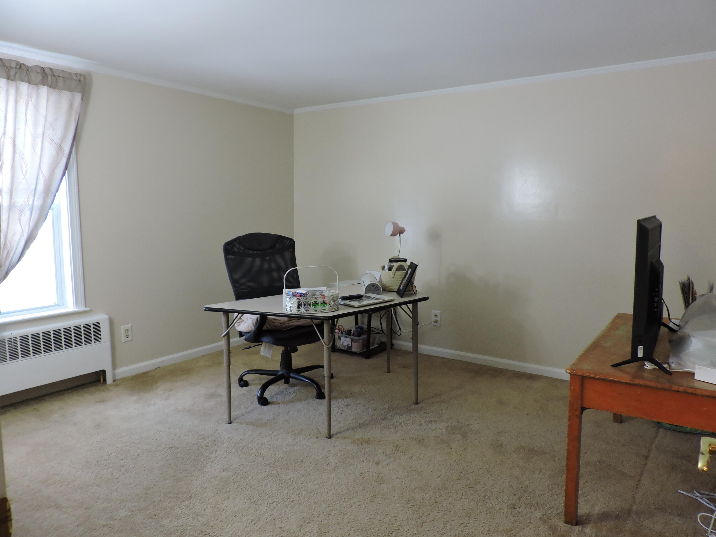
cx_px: 358
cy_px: 268
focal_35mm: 24
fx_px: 496
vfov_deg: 56.8
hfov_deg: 71.6
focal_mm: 4.3
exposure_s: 1/30
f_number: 3
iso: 360
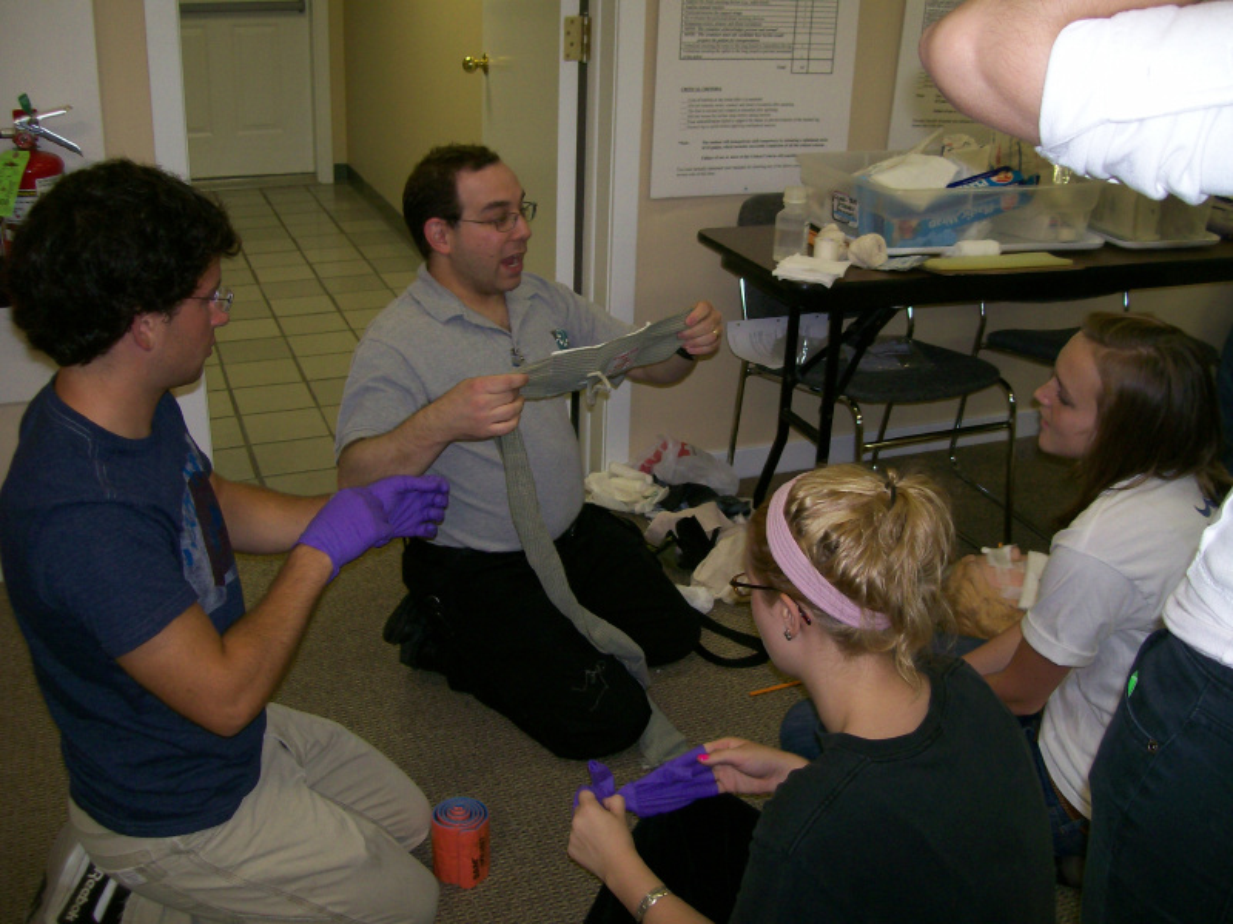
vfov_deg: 39.7
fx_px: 1282
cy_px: 462
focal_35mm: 36
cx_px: 616
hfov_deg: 51.4
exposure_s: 1/64
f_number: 2.7
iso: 80
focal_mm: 6
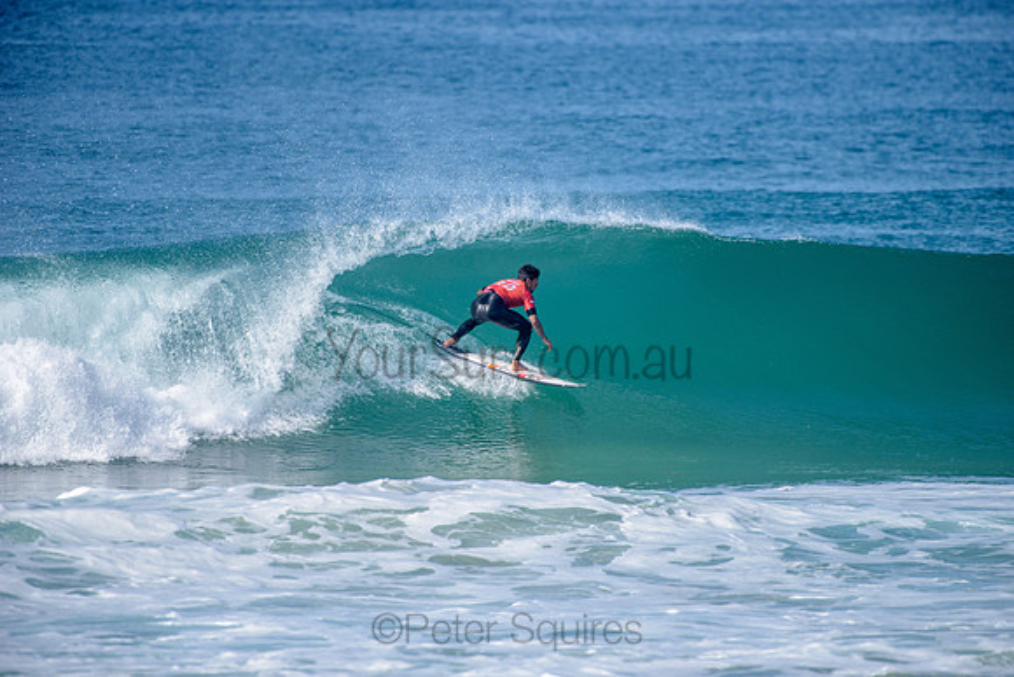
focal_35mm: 500
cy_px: 338
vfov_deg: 2.8
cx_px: 507
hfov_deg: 4.1
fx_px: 14086
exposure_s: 1/2000
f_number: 5.6
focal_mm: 500
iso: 160
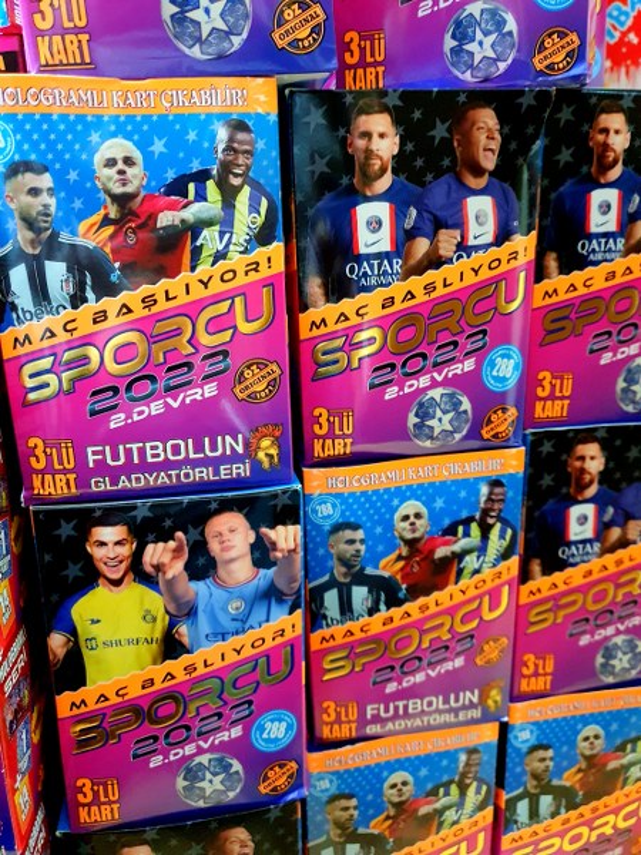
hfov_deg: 53.1
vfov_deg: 67.3
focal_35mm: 26
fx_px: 642
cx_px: 320
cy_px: 428
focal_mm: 4.32
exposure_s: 1/20
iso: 640
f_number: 1.5
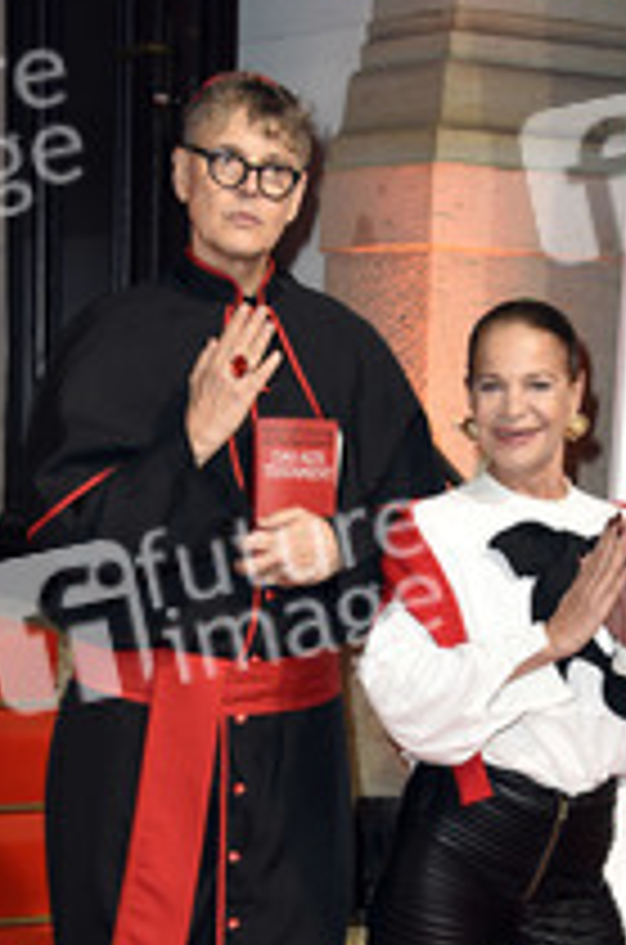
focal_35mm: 105
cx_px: 342
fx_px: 2752
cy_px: 832
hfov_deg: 13.0
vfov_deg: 19.2
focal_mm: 55
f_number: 5.6
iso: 800
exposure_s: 1/250
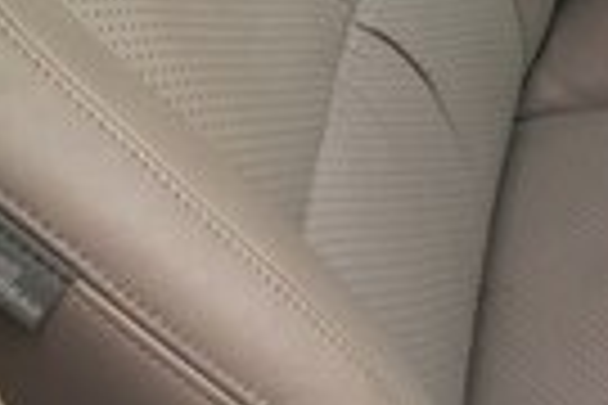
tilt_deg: -32.0
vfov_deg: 10.9
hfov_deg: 17.7
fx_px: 1875
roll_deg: -1.1
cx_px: 685
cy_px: -482
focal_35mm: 111
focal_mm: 4.15
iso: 25
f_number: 2.2
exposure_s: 1/110
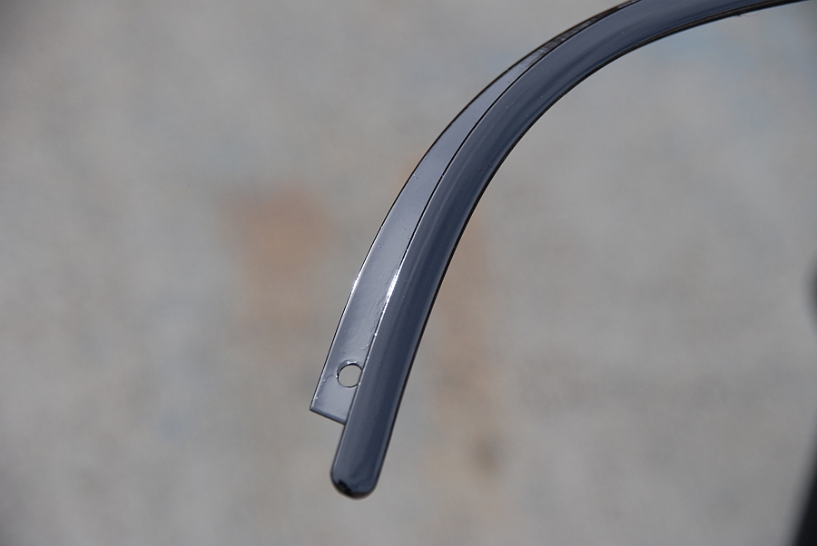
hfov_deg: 17.5
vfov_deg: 11.7
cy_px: 273
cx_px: 408
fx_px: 2658
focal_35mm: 117
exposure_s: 1/500
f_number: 5.6
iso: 200
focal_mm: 78
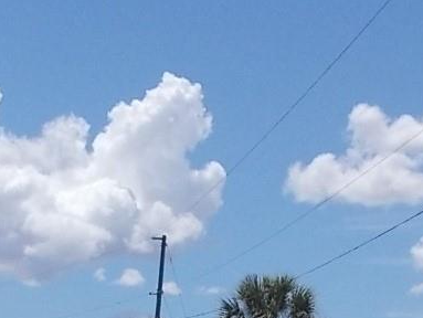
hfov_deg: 16.2
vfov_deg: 12.0
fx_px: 1480
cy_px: 379
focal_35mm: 121
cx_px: 103
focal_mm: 4.1
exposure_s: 1/1499
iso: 80
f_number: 3.3
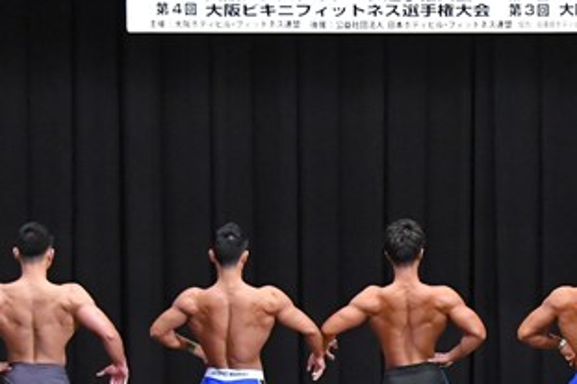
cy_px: 377
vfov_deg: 5.9
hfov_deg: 8.8
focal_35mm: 232
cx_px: 556
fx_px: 3716
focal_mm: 62
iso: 8000
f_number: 5.6
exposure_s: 1/400
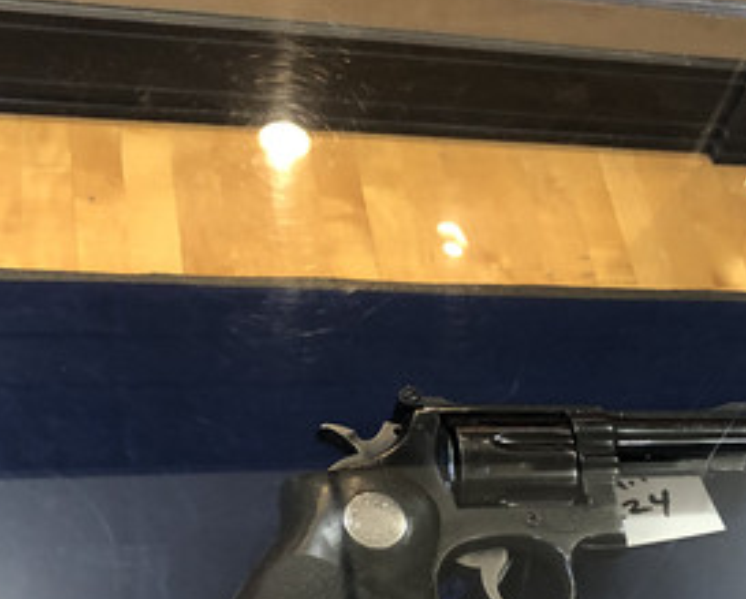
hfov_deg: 28.8
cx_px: 612
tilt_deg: -50.9
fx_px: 1415
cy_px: 438
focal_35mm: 64
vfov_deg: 23.7
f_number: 1.8
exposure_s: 1/13
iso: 100
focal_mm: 4
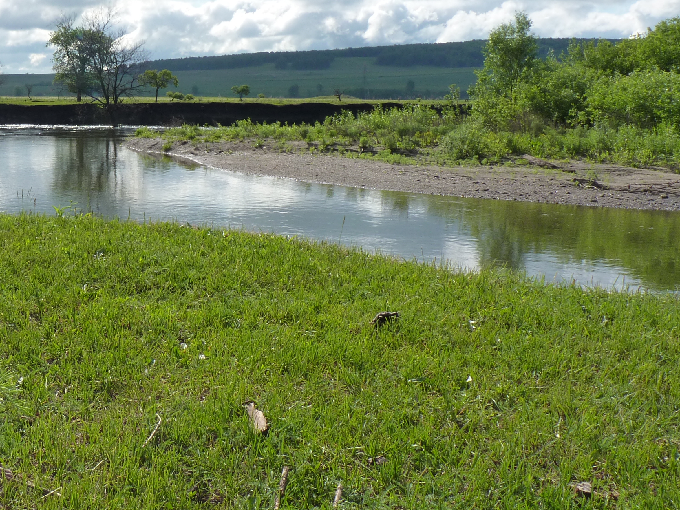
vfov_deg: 31.3
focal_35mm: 46
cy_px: 183
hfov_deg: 39.4
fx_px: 904
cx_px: 125
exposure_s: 1/320
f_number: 5.6
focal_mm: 4.8
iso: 125
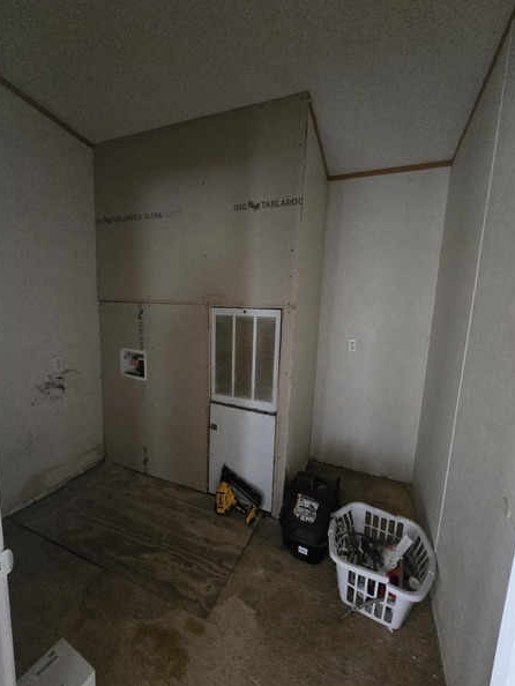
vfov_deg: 102.0
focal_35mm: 14
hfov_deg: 85.6
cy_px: 342
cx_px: 244
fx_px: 278
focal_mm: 2.2
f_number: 2.2
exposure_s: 1/24
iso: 1600
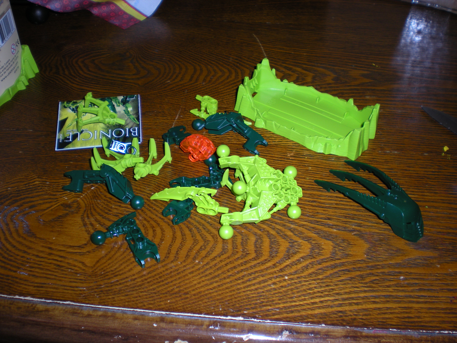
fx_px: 502
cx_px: 228
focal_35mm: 38
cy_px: 172
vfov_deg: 37.7
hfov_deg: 49.0
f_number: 3.1
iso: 64
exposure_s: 1/60
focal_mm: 6.3
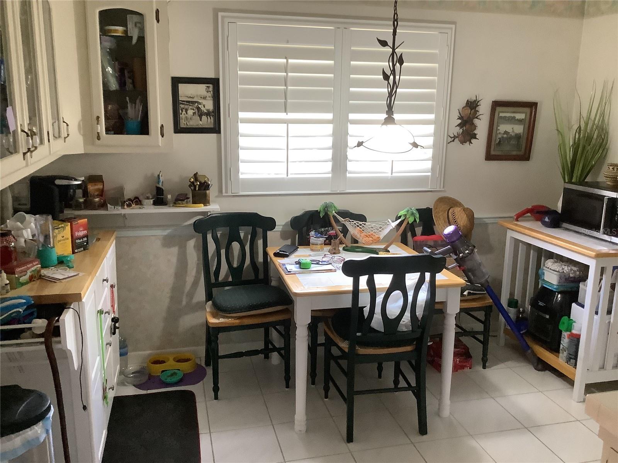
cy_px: 232
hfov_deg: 58.4
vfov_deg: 45.4
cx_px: 309
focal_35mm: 31
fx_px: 553
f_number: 2.4
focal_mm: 3.3
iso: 250
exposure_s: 1/60
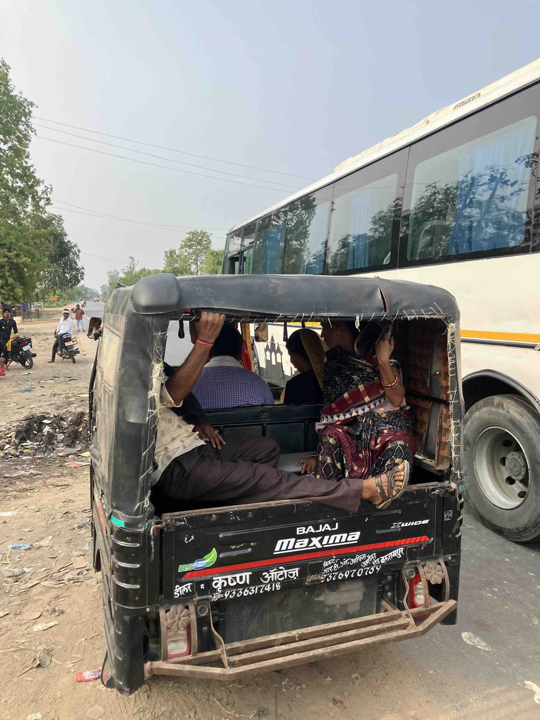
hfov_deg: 49.7
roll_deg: -0.3
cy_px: 360
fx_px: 582
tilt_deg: -3.1
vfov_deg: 63.4
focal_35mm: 28
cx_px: 270
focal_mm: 3.99
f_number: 1.8
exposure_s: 1/934
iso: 32
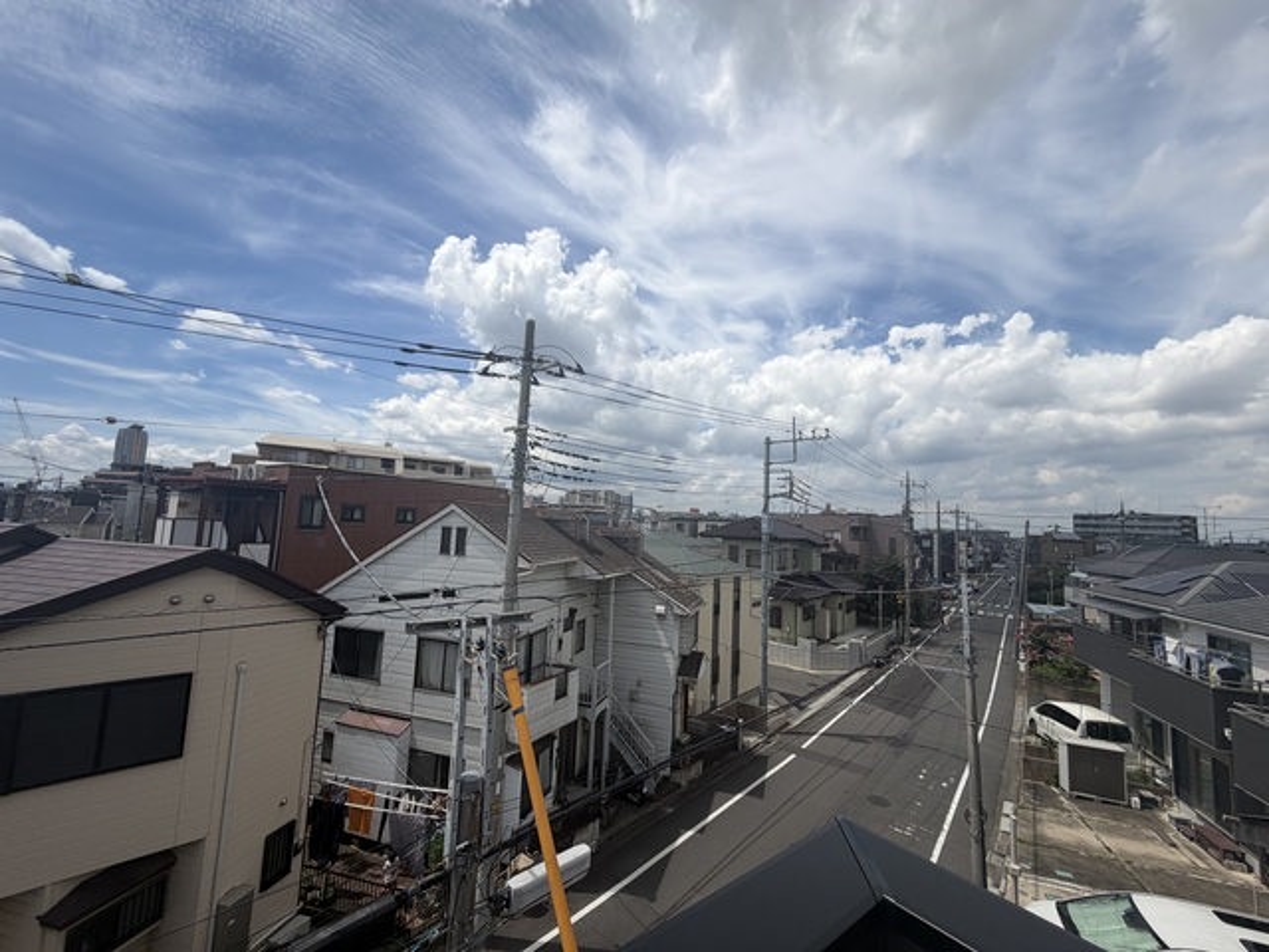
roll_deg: -1.8
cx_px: 634
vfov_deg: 85.7
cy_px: 476
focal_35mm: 14
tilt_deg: +6.7
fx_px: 513
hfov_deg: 102.1
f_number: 2.2
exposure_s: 1/1339
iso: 20
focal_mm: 2.22
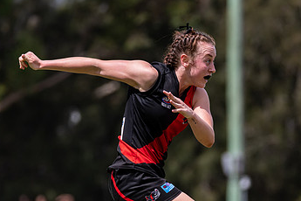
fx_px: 4924
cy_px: 153
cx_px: 233
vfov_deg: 2.3
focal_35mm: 589
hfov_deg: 3.5
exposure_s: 1/3200
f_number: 6.3
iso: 800
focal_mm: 350
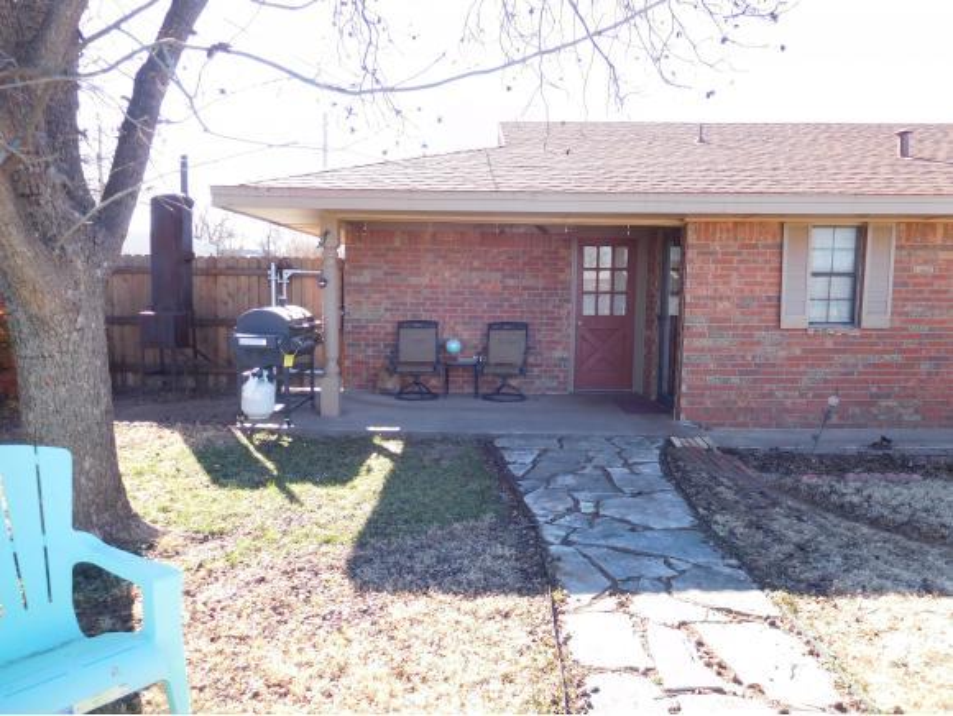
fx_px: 689
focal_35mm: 25
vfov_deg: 54.9
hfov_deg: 69.3
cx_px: 476
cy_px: 358
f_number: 3.4
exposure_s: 1/200
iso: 125
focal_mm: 4.5
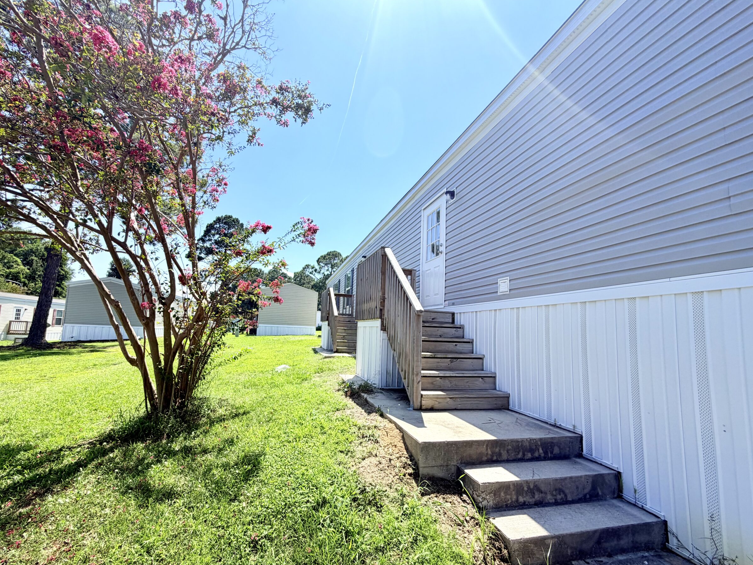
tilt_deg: +6.4
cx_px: 363
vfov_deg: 81.7
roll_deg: -3.7
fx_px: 326
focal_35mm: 15
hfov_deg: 98.1
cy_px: 299
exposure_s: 1/770
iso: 25
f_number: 2.2
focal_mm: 2.22
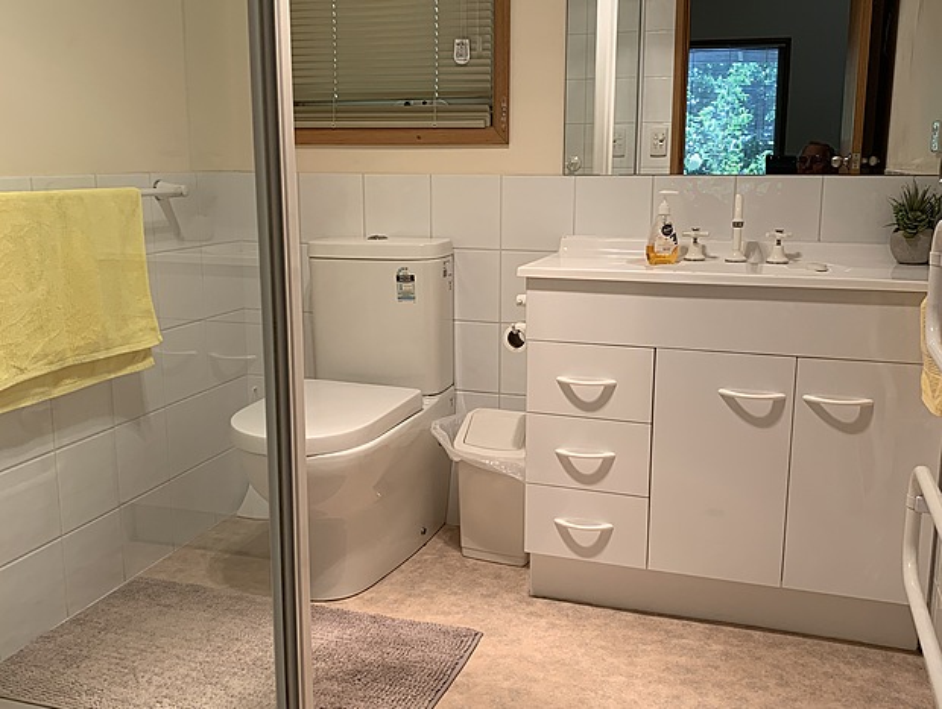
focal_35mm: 26
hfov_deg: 67.2
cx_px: 471
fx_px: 709
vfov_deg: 53.2
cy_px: 354
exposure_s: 1/100
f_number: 1.8
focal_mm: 4.25
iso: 50
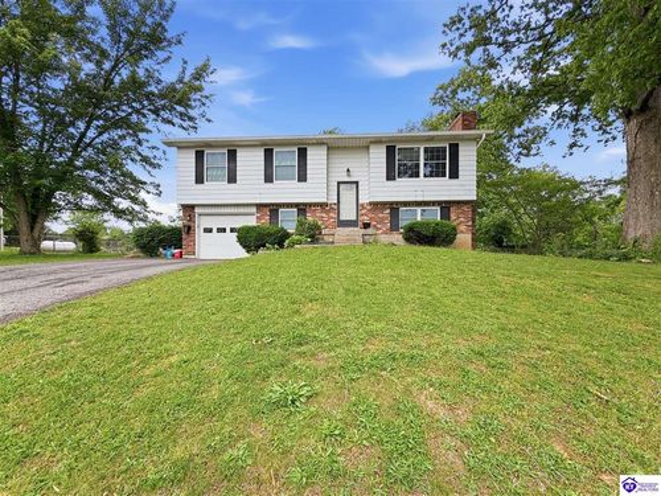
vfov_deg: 85.7
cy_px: 248
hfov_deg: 102.1
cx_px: 330
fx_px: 267
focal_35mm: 14
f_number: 2.2
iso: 40
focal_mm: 2.2
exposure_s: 1/770
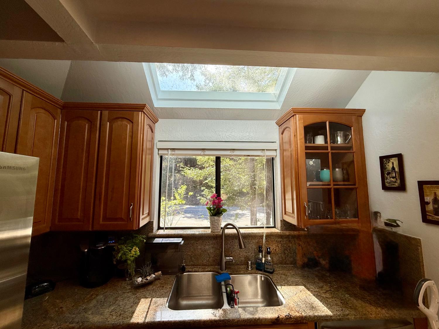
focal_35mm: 14
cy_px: 164
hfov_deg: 102.1
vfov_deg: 85.7
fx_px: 178
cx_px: 220
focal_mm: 2.22
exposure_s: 1/201
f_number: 2.2
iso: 64
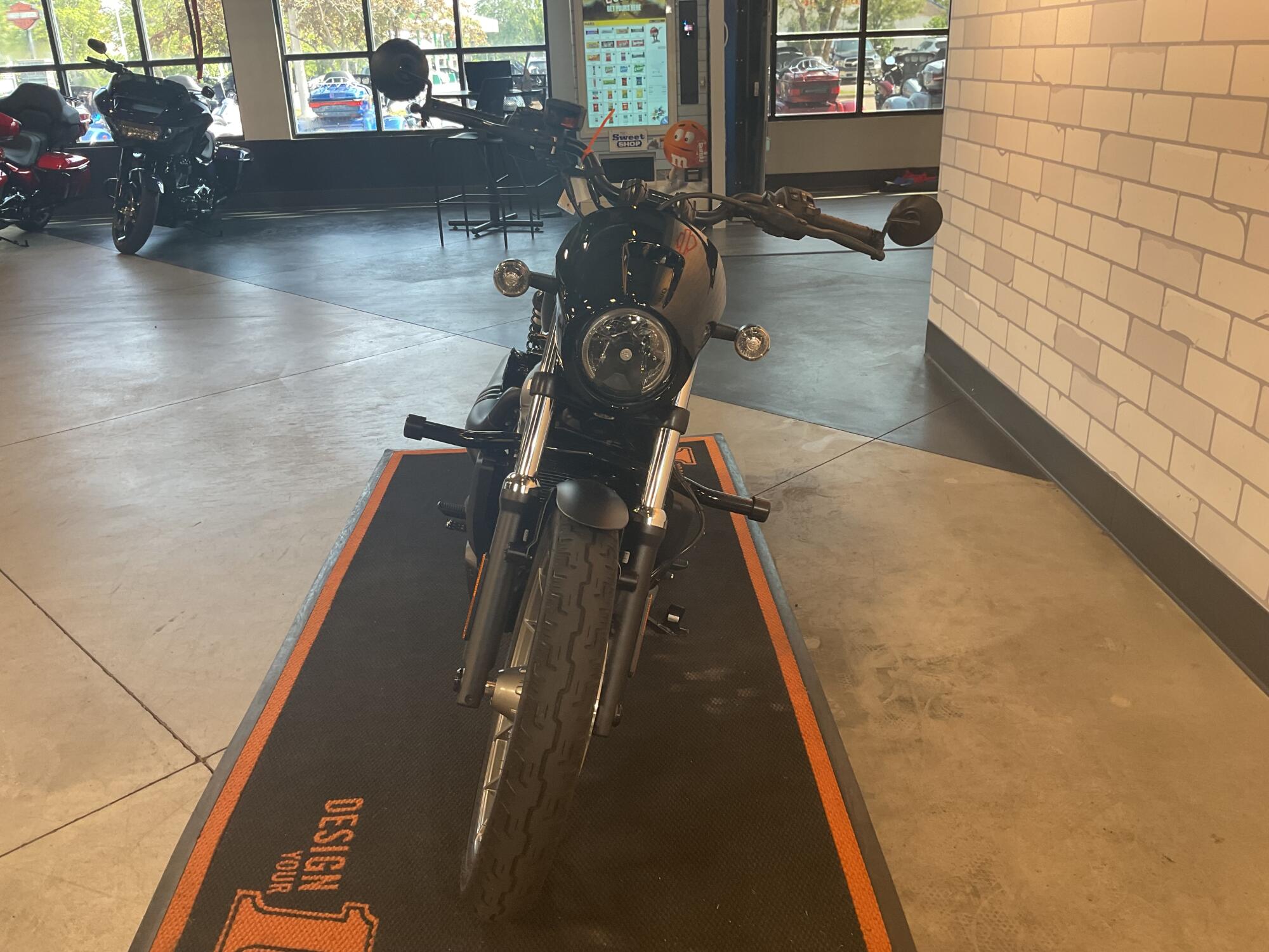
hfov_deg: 61.7
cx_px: 634
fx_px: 1063
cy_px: 476
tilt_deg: -22.3
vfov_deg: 48.2
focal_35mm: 29
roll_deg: +2.8
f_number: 1.8
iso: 50
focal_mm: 3
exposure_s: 1/50
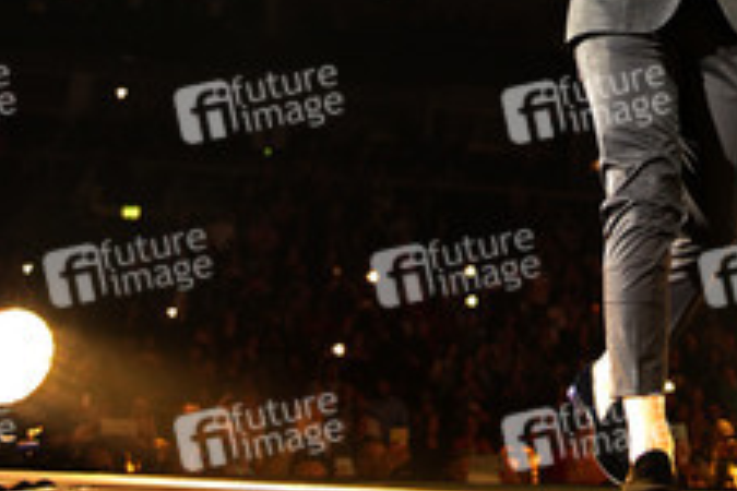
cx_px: 498
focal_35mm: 64
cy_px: 23
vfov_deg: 20.7
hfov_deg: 31.2
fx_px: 1310
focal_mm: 32
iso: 1600
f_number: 2.8
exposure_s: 1/320
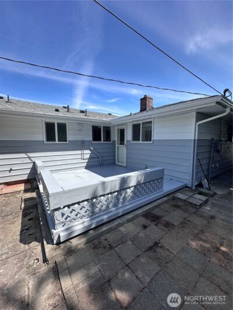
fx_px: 126
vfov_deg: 102.1
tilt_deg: -5.5
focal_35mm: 14
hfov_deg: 85.7
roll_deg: -0.8
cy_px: 155
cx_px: 116
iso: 40
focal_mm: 2.22
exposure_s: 1/558
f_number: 2.2
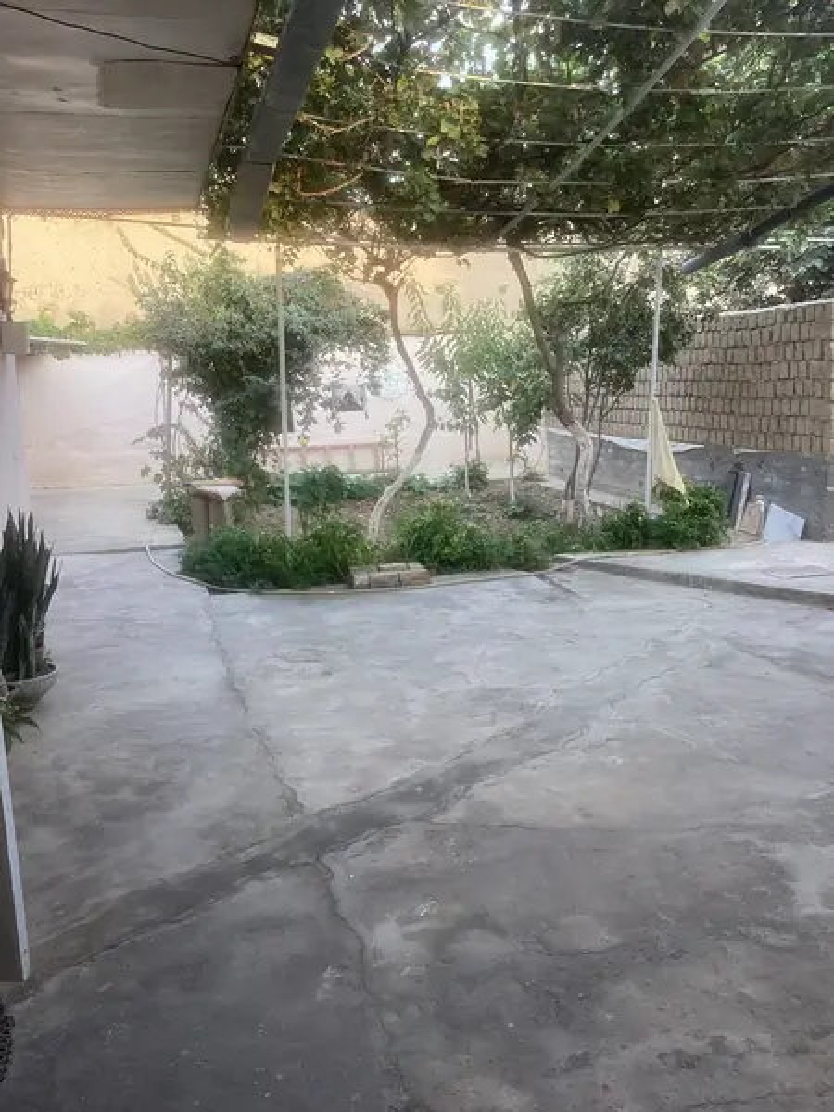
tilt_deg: -13.2
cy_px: 556
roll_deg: +2.0
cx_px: 417
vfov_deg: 58.4
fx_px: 996
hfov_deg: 45.4
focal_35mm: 31
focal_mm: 3.3
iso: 64
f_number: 2.4
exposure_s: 1/120
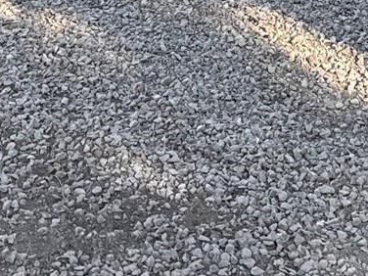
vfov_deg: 12.9
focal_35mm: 102
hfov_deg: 18.6
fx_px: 1084
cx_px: 396
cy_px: -254
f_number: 1.78
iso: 125
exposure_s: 1/121
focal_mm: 6.76
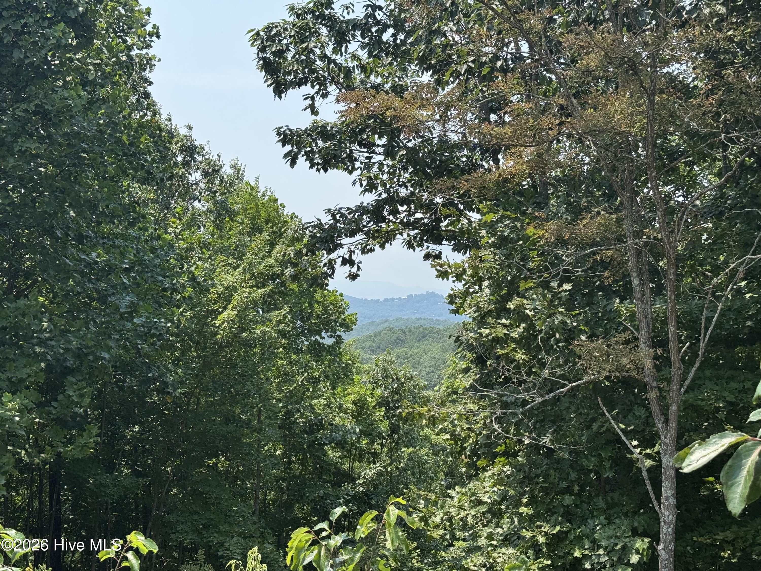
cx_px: 380
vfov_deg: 30.3
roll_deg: -0.7
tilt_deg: +0.2
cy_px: 286
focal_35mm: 48
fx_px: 1055
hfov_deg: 39.7
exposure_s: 1/3096
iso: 64
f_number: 1.78
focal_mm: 6.76
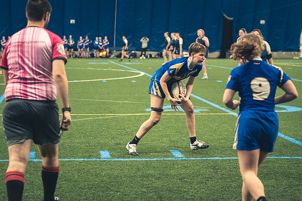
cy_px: 100
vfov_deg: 13.0
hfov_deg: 19.5
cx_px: 151
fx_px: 880
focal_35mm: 105
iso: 12800
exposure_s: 1/500
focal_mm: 70
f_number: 2.8
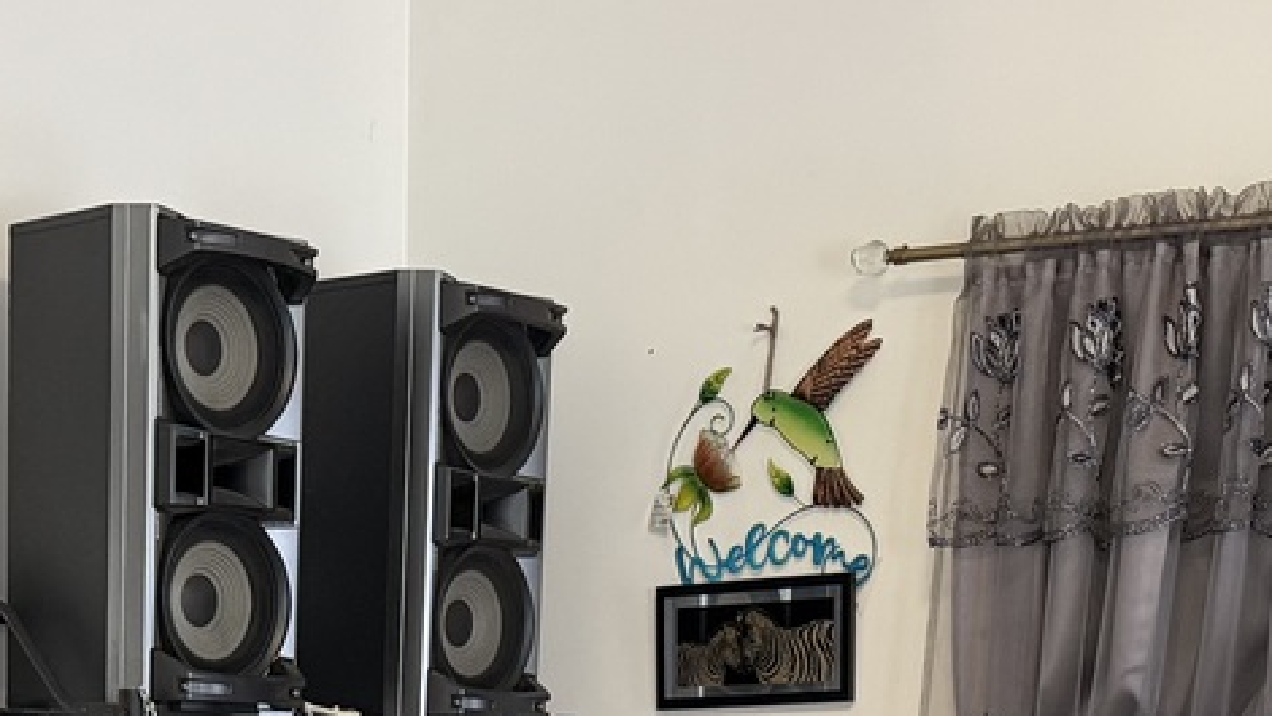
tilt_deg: -9.1
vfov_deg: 13.8
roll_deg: -1.8
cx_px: 429
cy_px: 1192
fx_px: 2698
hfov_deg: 26.4
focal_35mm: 80
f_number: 1.78
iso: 320
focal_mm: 6.76
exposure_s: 1/60
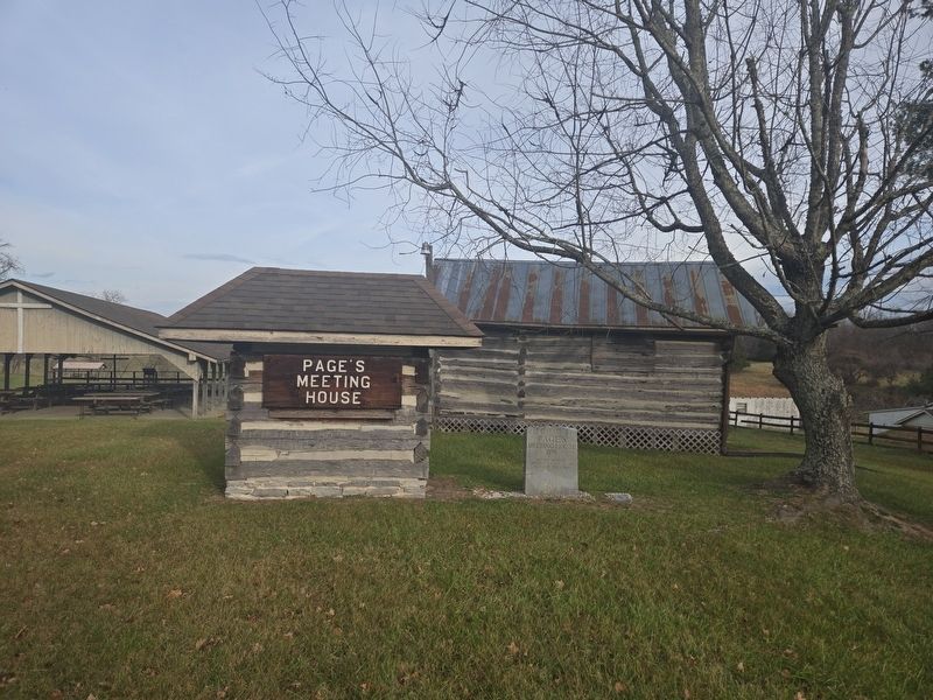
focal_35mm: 23
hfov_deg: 73.9
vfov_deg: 58.9
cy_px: 350
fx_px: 620
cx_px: 466
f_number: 1.8
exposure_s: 1/900
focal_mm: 5.4
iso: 25
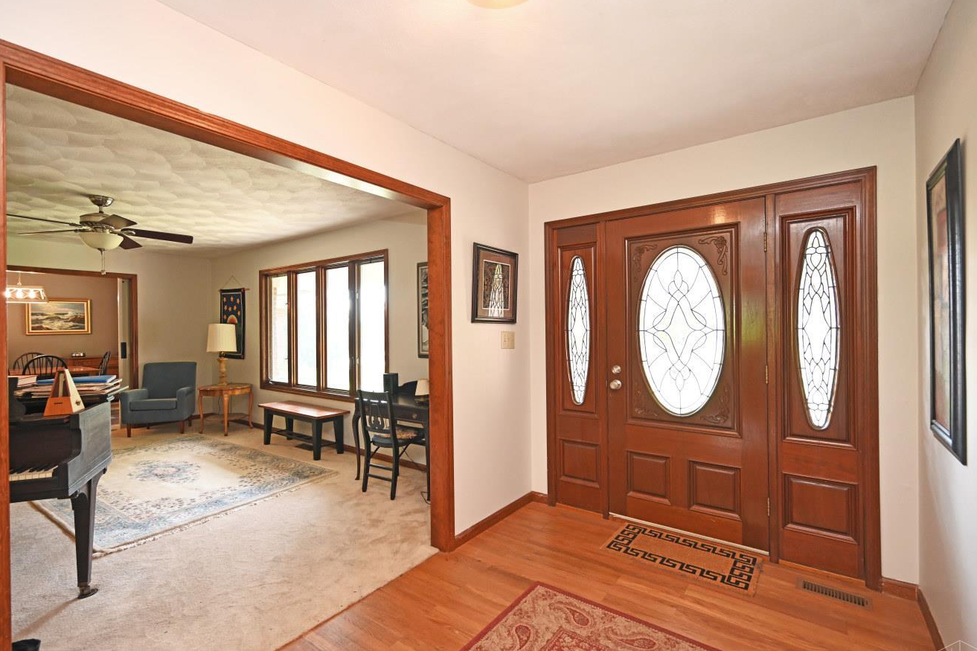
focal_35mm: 16
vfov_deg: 73.7
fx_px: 434
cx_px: 455
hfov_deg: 96.6
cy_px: 327
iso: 900
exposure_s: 1/60
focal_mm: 14
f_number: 4
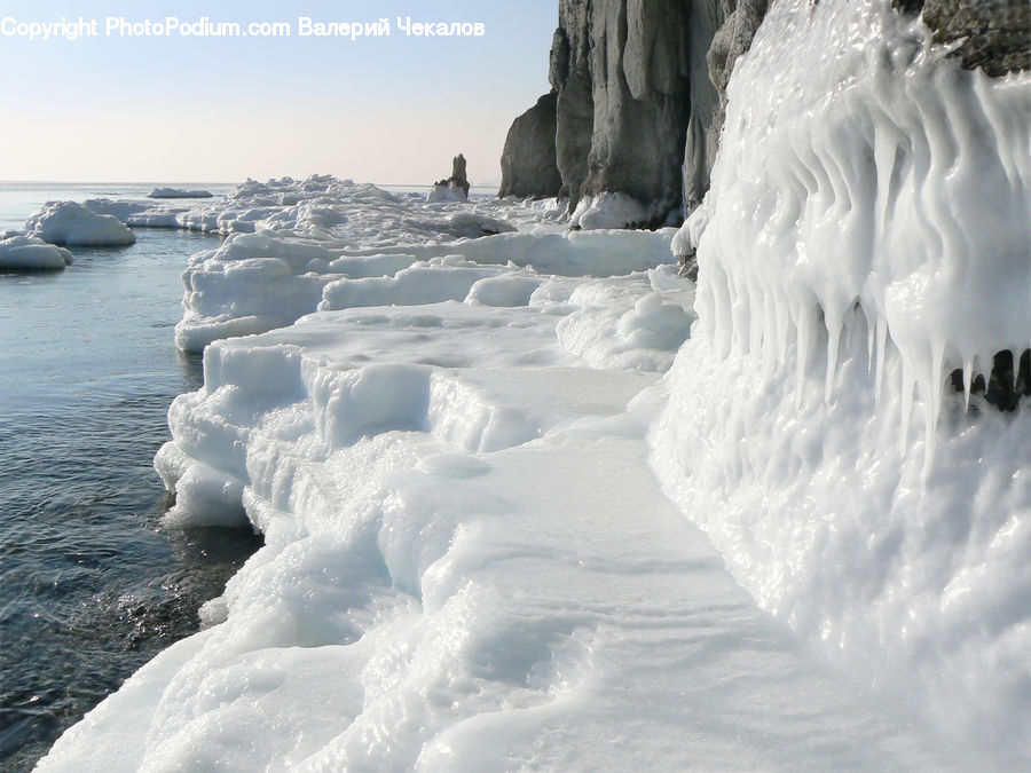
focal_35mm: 36
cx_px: 516
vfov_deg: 39.7
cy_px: 386
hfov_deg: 51.4
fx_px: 1072
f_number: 7.1
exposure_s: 1/800
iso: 80
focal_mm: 6
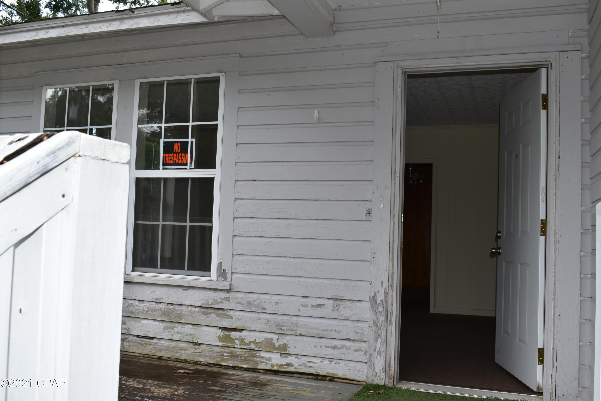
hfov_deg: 53.1
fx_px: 601
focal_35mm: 36
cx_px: 300
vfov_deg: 36.9
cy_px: 200
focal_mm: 24
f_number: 7.1
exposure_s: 1/200
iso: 100
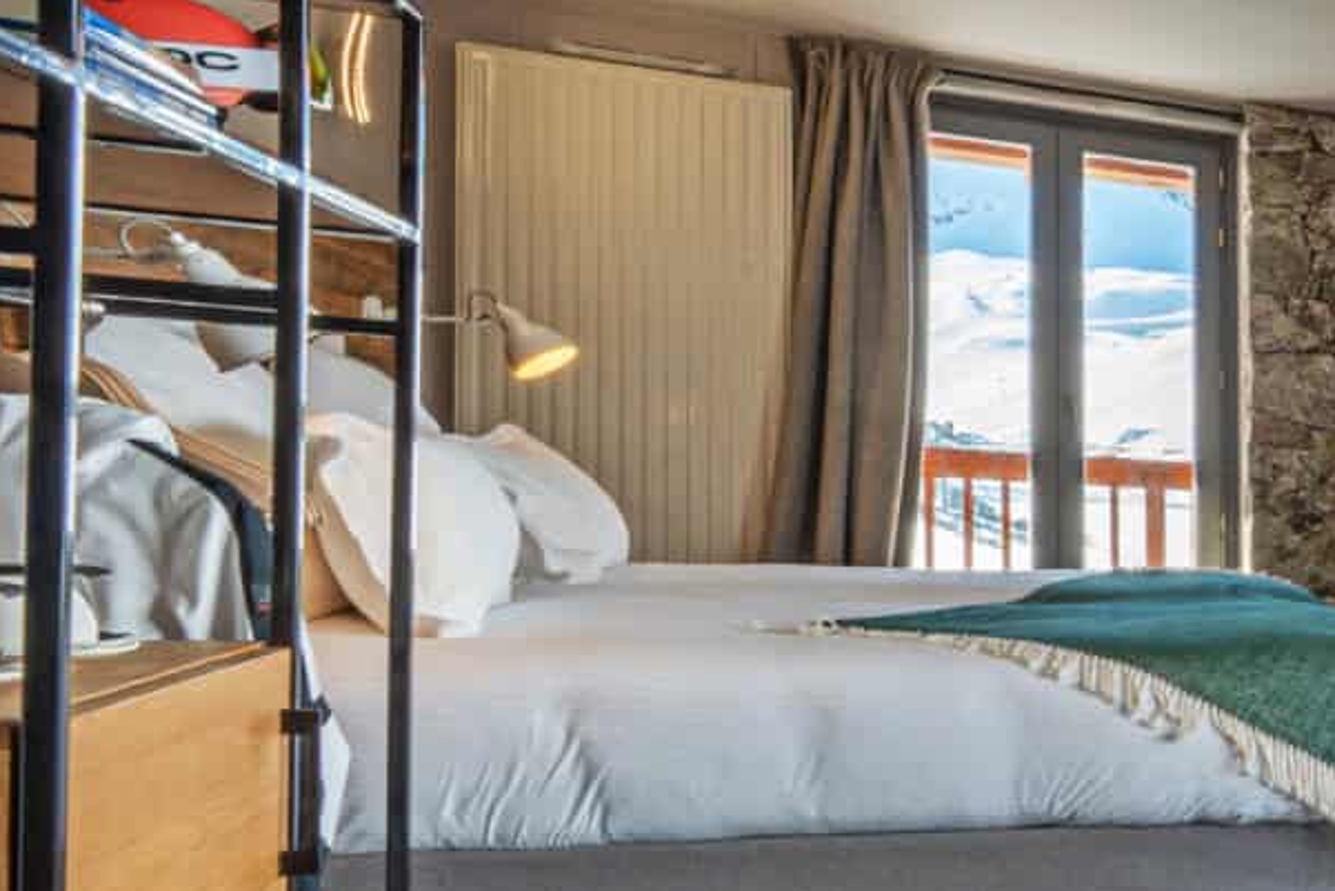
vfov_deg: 31.7
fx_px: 1558
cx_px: 1961
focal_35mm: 42
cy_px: 584
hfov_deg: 29.6
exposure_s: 1/15
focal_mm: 14
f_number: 18
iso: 125
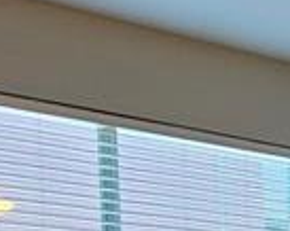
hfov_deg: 15.1
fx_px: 814
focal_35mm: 95
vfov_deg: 13.9
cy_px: 449
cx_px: 631
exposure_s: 1/60
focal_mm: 2.2
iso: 200
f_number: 2.2
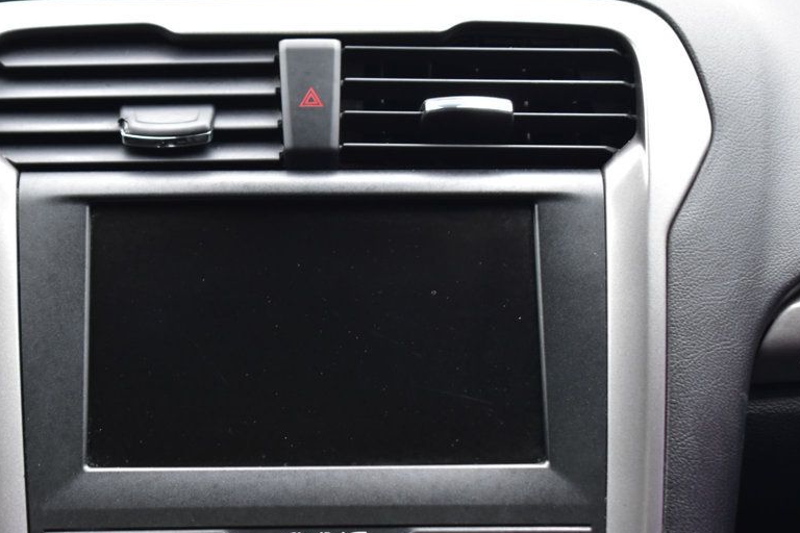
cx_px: 314
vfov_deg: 13.7
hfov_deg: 20.4
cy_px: 228
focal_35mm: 100
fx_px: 2222
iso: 560
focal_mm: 50
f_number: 6.3
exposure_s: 1/15
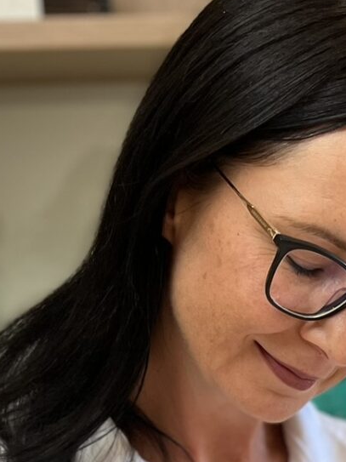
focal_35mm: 92
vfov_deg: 18.4
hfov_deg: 15.6
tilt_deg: -22.9
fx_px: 1227
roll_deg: +3.5
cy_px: 727
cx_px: 389
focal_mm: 5.7
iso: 100
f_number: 1.5
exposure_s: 1/121
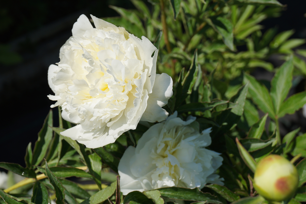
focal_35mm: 82
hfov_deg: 24.6
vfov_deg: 16.6
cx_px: 153
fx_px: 701
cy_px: 102
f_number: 9
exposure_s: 1/400
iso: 100
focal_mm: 55
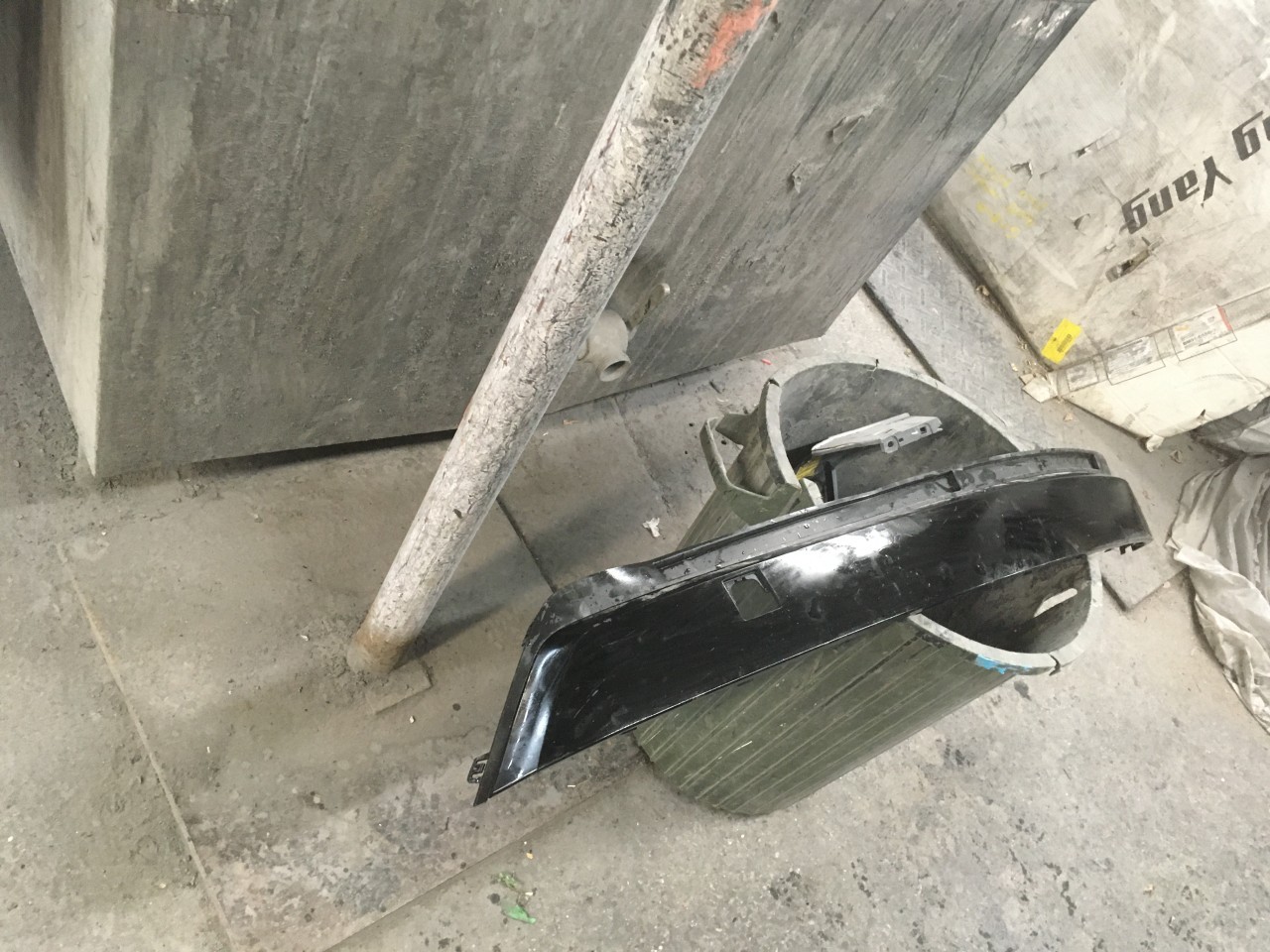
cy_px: 476
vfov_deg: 48.2
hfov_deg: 61.7
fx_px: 1064
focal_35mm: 29
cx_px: 635
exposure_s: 1/20
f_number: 2.2
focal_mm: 4.15
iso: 200
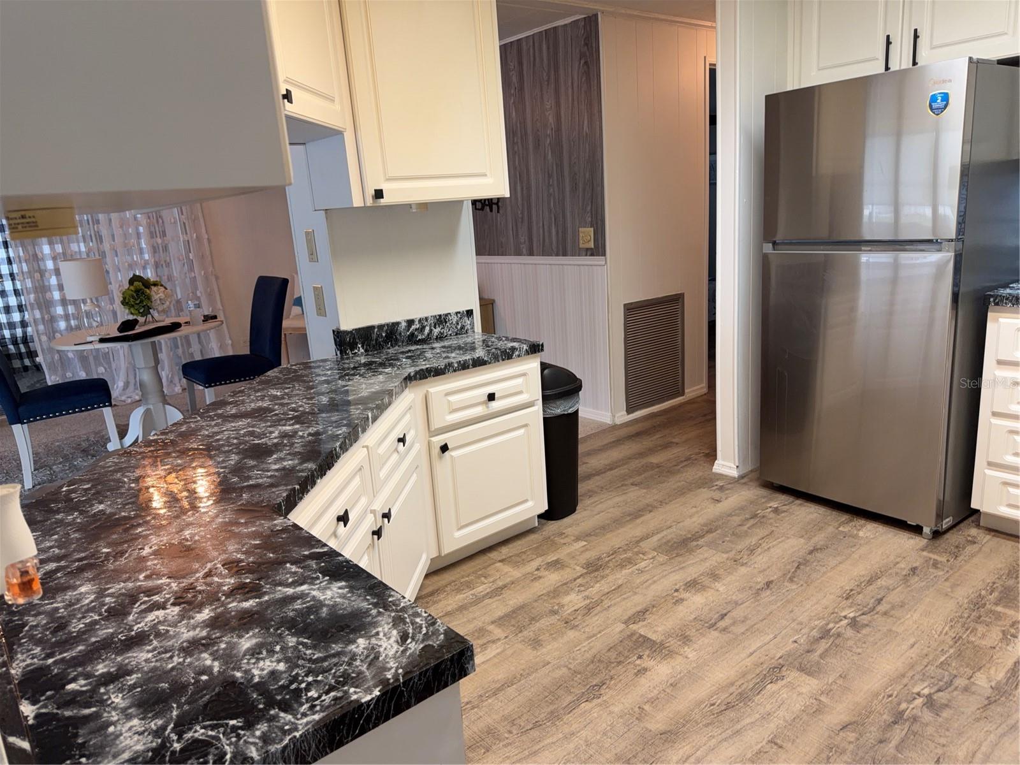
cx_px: 510
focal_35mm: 24
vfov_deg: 56.8
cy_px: 382
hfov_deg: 71.6
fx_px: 707
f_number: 1.78
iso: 125
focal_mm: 6.76
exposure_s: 1/60
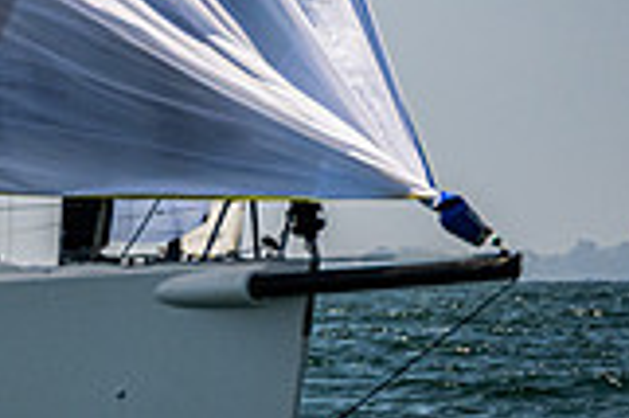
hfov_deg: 1.7
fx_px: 21312
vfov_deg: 1.1
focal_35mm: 1221
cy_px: -142
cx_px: -658
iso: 500
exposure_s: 1/3200
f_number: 8
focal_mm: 260
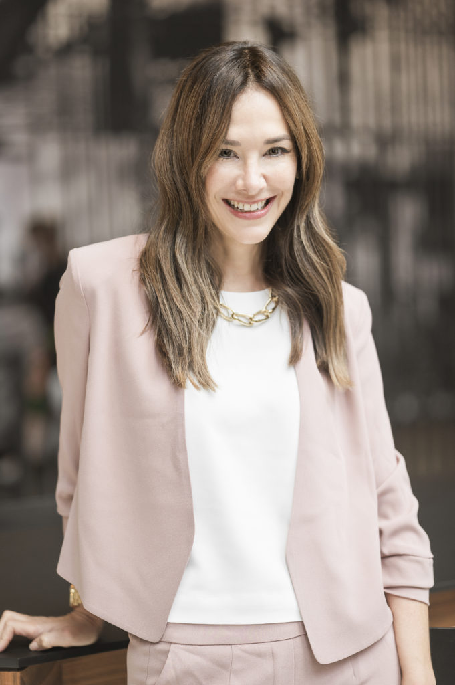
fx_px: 1614
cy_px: 342
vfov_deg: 23.9
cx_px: 228
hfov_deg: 16.0
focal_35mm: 85
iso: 400
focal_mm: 85
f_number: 1.8
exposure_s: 1/125
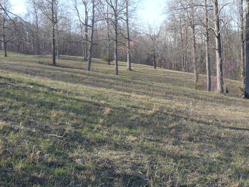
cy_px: 75
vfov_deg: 24.8
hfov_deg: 32.6
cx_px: 142
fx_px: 424
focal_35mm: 59
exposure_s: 1/400
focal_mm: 6
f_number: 2.8
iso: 100
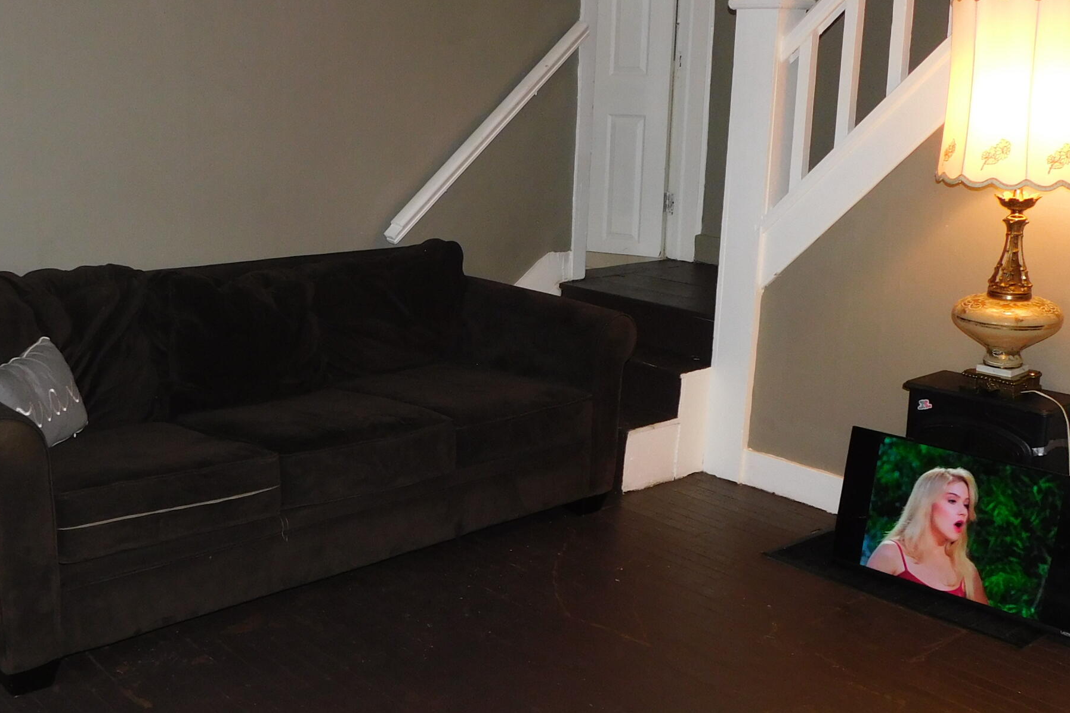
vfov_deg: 33.4
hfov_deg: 48.2
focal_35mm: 40
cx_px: 440
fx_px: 1189
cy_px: 335
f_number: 3
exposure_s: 1/30
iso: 200
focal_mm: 4
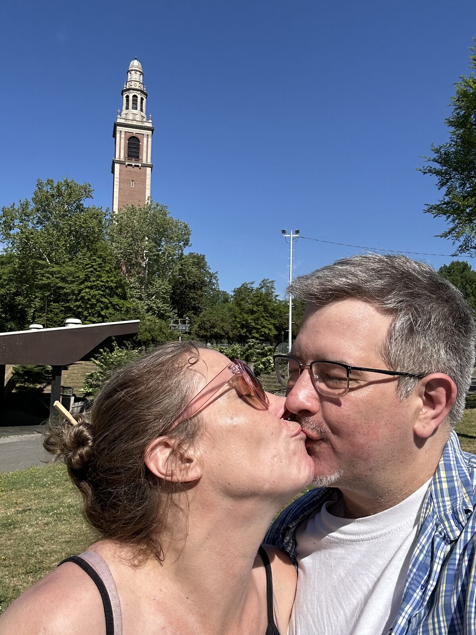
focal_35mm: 30
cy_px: 318
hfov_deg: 46.8
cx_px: 238
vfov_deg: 60.0
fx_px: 550
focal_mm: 2.69
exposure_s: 1/2445
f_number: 1.9
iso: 25
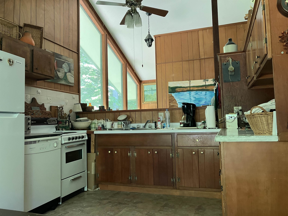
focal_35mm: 28
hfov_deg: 63.4
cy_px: 108
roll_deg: +1.7
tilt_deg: +4.5
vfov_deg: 49.7
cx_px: 144
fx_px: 233
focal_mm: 3.99
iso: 160
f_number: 1.8
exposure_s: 1/60
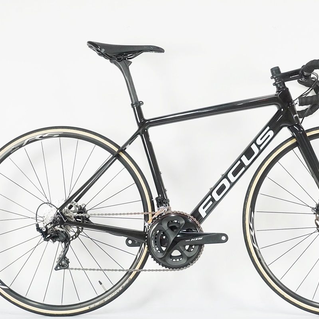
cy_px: 160
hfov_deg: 23.6
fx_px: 761
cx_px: 201
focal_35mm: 73
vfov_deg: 23.7
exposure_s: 1/50
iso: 2500
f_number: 9
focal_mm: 38
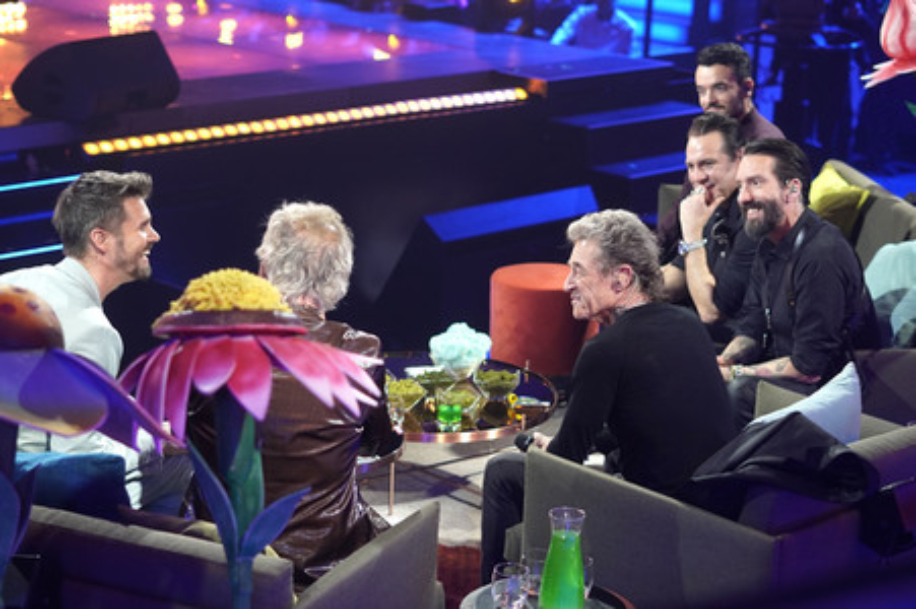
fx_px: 1907
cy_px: 304
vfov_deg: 18.2
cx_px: 458
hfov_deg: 27.0
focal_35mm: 75
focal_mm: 50
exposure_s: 1/125
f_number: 2.2
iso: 1000
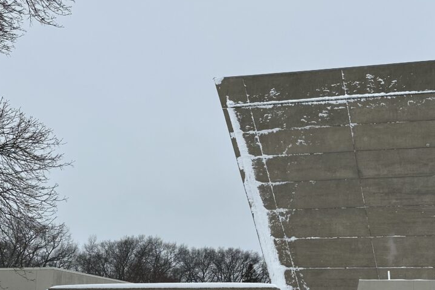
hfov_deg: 28.4
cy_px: 195
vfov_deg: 19.1
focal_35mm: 71
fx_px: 858
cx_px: 242
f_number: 1.78
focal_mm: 6.86
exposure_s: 1/3058
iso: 64
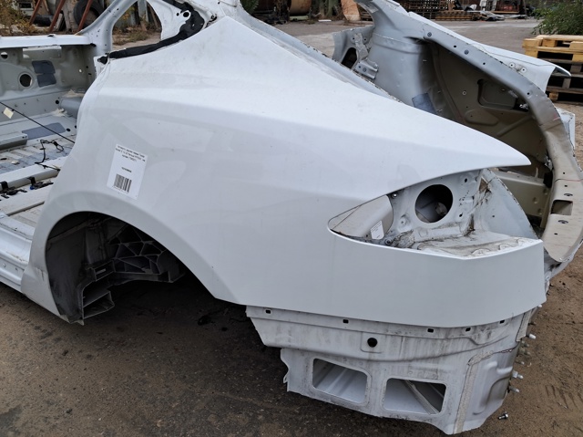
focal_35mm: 27
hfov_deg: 65.4
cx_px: 292
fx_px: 454
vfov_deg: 51.3
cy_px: 218
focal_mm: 4
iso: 50
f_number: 1.8
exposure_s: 1/126
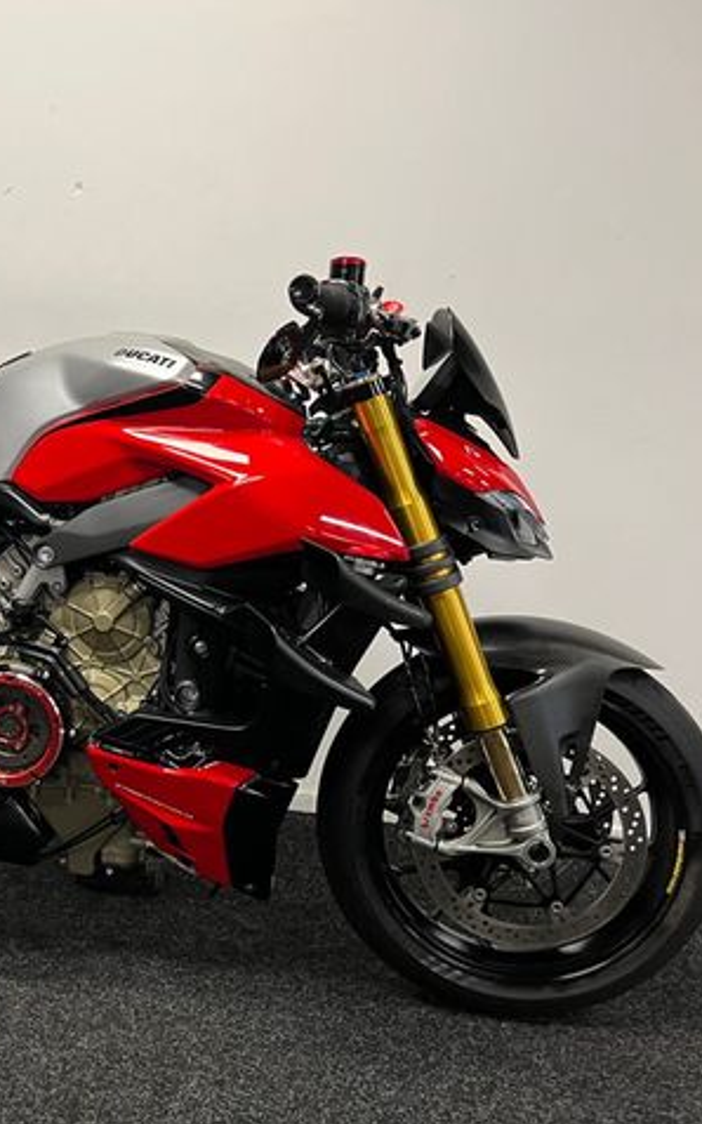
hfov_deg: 32.8
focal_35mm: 37
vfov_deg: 52.8
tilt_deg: -10.3
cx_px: 82
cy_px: 561
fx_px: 1133
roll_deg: -1.6
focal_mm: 5.1
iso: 100
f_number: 1.6
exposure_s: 1/50
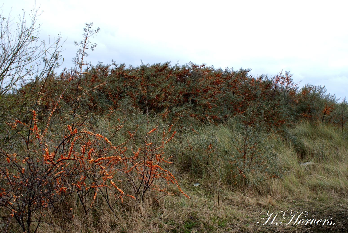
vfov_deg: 43.7
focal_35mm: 30
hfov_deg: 61.9
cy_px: 116
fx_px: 290
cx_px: 174
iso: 100
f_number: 7.1
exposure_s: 1/60
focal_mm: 20
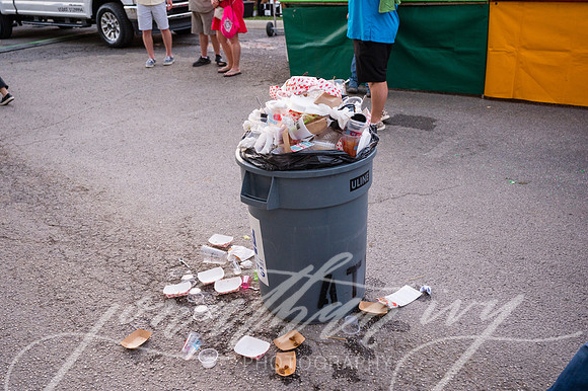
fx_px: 531
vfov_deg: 40.5
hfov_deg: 58.0
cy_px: 196
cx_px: 294
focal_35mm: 32
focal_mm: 32.5
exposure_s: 1/800
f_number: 4
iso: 1600
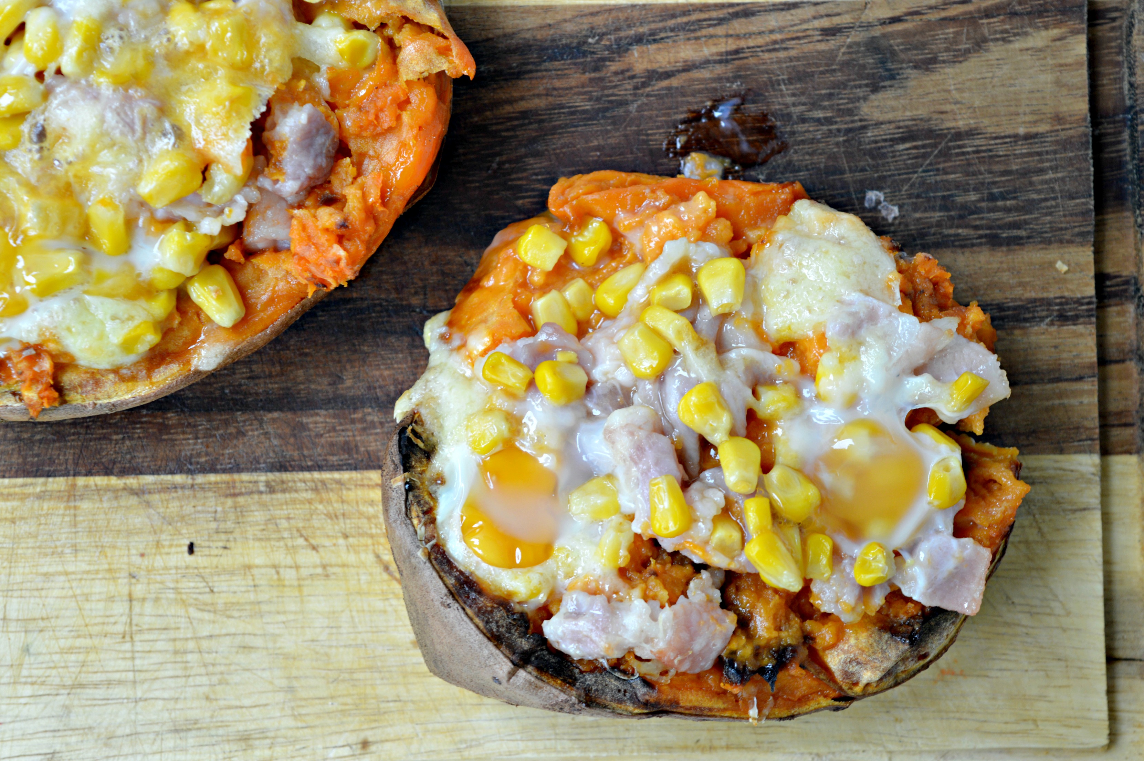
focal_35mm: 82
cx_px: 572
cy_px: 380
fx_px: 2619
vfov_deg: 16.5
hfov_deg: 24.6
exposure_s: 1/15
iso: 200
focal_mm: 55
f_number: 5.6
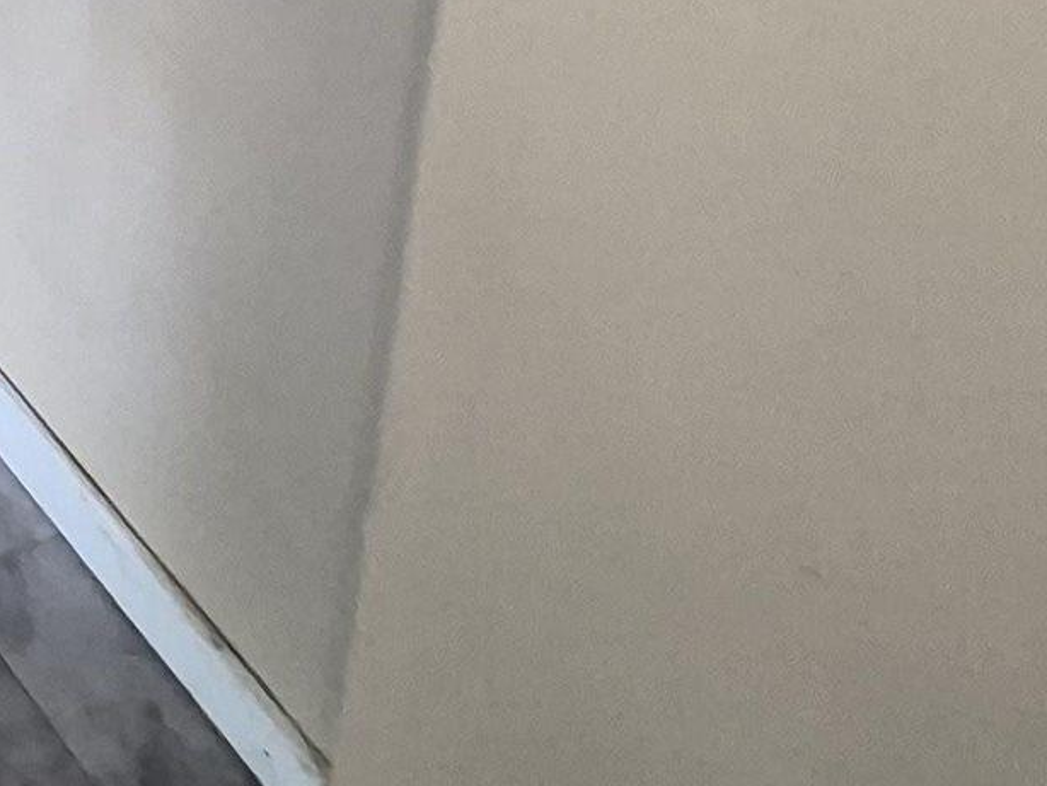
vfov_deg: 15.5
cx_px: -917
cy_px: -974
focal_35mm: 65
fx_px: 1967
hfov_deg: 20.0
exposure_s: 1/13
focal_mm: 1.74
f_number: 2.2
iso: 125
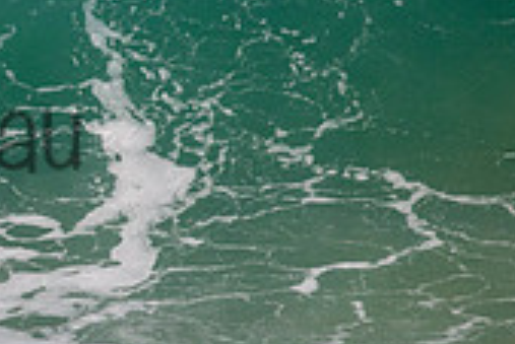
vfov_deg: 0.6
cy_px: 99
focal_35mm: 2405
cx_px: -241
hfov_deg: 0.9
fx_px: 34434
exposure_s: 1/2000
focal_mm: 700
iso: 1400
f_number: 11
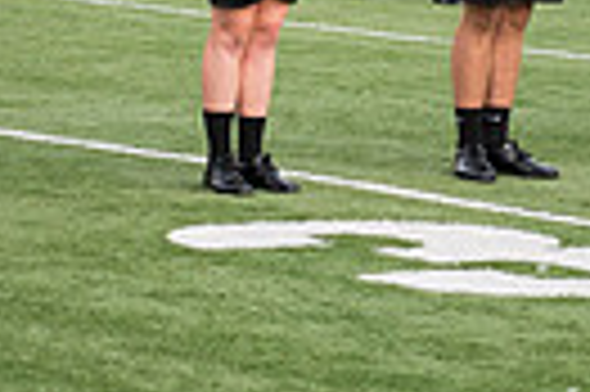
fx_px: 5091
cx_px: 324
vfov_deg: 4.4
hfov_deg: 6.6
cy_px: -219
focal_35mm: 311
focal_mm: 70
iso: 400
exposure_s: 1/2000
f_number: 2.8
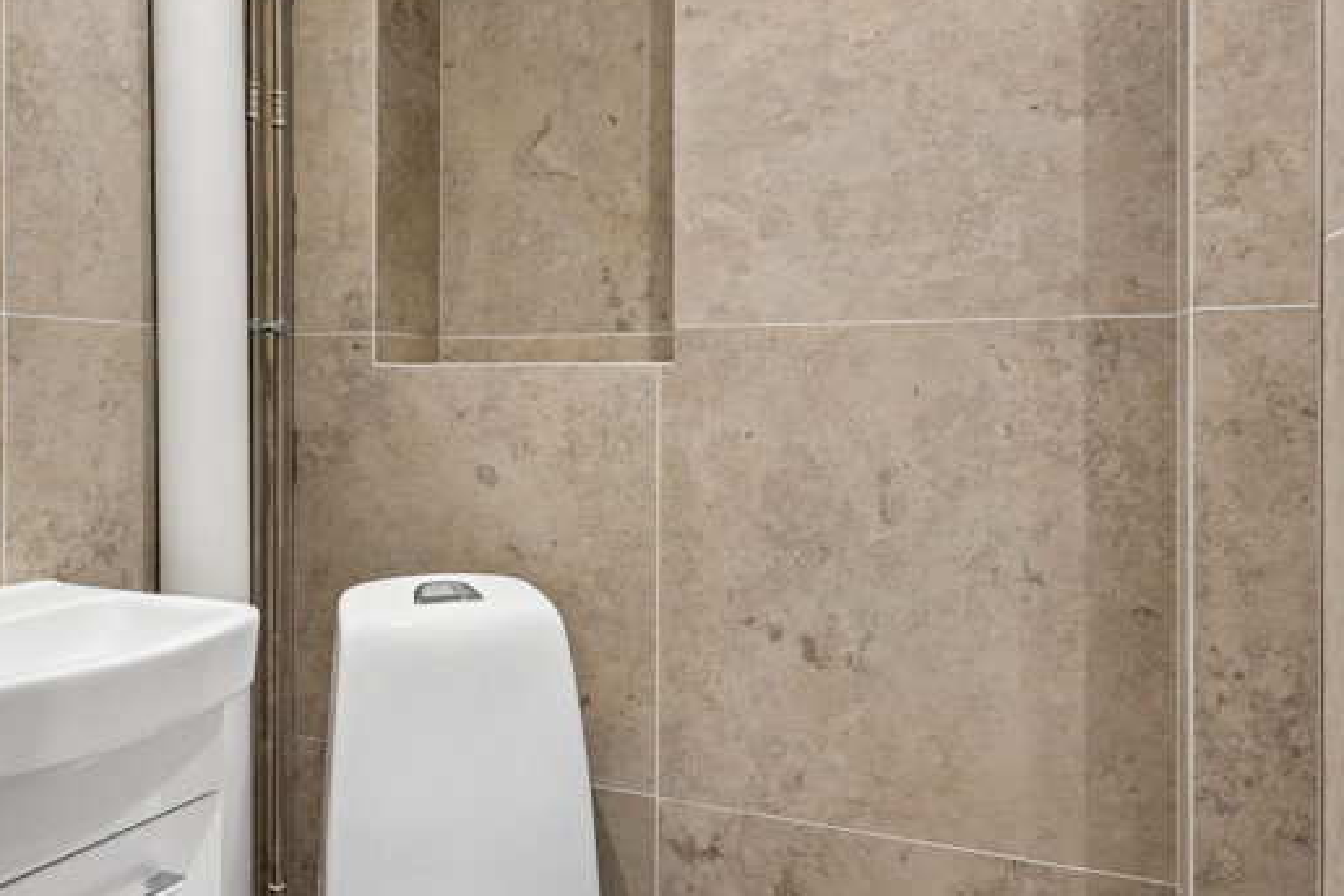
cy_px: 408
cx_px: 516
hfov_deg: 59.6
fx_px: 1157
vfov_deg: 42.3
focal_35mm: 31
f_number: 9.5
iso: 160
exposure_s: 1/3.33
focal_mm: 20
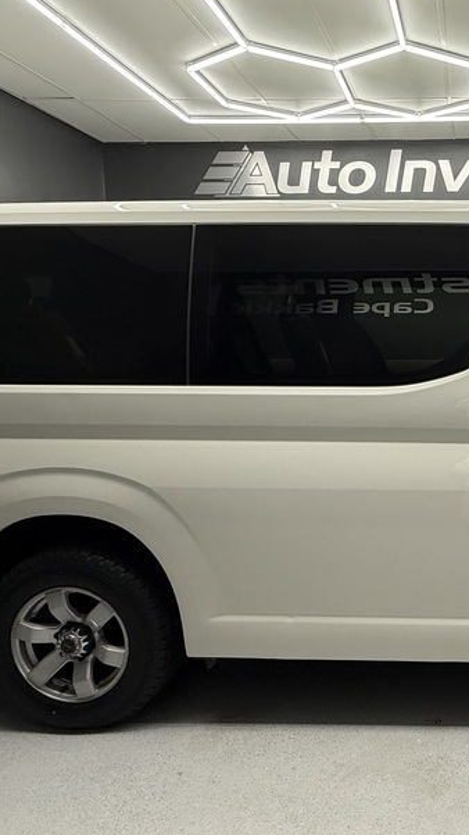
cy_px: 385
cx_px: 477
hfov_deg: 38.9
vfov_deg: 71.8
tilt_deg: -2.9
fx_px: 575
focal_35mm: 26
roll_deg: +0.1
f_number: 2.2
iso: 160
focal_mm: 2.22
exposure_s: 1/100
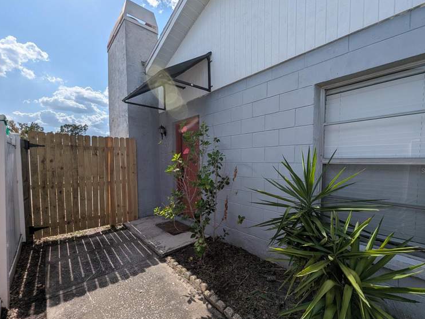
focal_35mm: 14
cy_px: 170
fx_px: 172
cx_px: 220
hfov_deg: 102.0
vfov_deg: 85.6
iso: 47
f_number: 2.2
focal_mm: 1.95
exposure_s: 1/3195
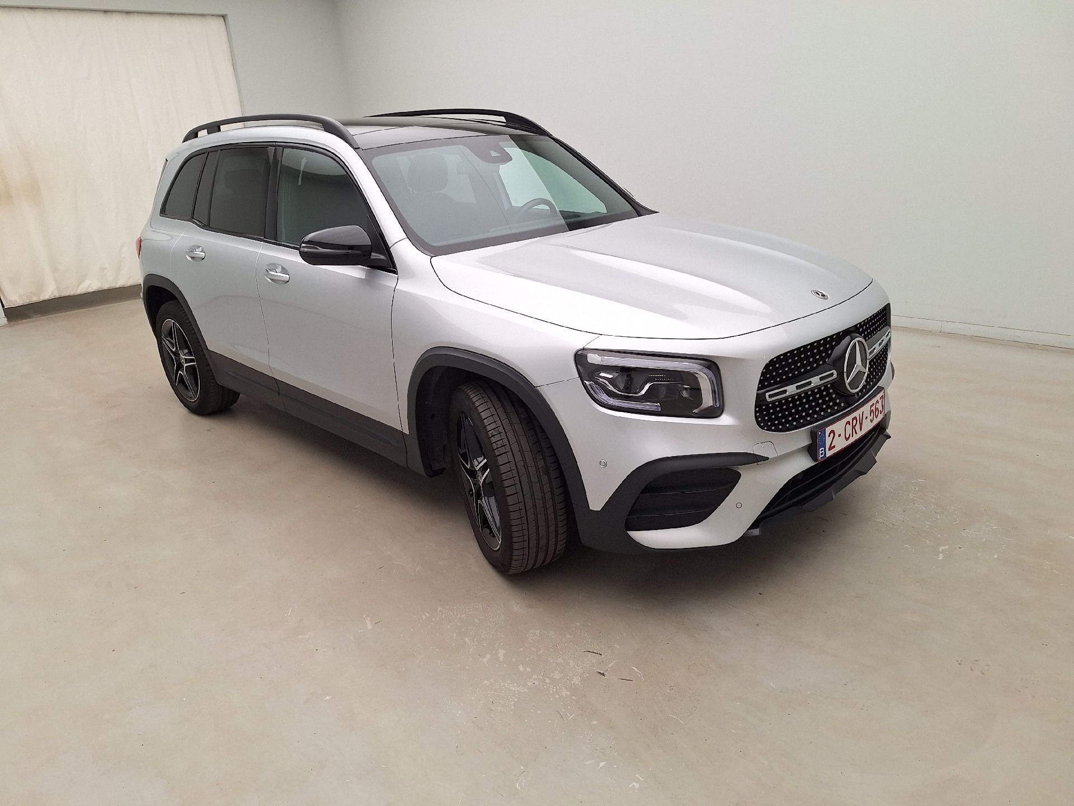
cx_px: 537
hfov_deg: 73.9
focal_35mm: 23
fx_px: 714
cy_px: 403
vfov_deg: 58.9
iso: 40
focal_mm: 5.54
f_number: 1.8
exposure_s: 1/110
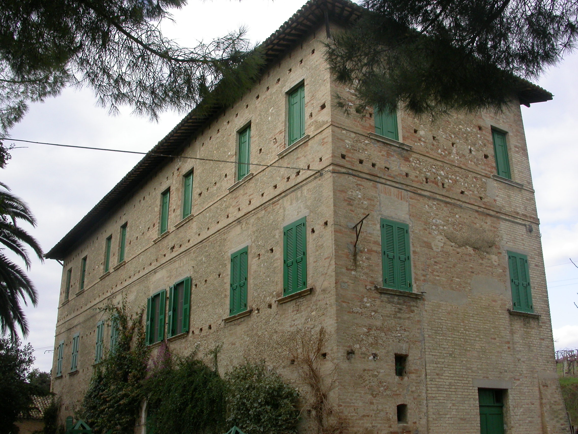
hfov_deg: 49.0
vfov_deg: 37.7
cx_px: 289
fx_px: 635
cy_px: 217
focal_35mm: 38
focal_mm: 7.85
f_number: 6
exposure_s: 1/177
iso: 100
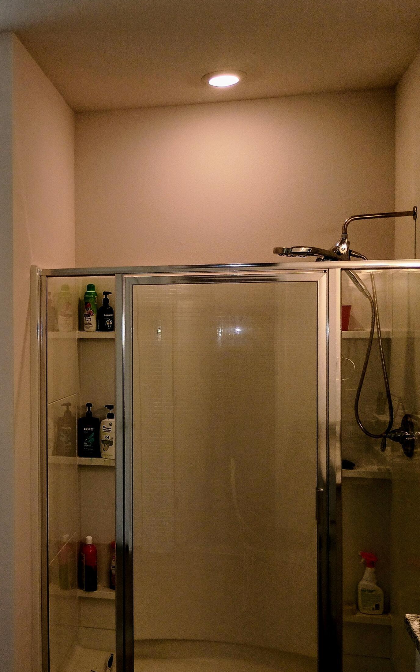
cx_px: 13
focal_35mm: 42
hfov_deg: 28.8
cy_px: 338
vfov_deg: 47.2
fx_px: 769
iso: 111
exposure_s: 1/60
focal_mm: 4.27
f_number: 1.8
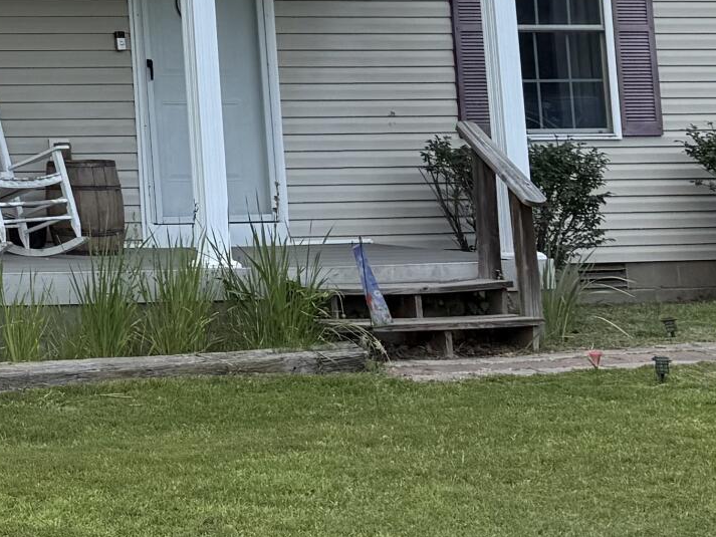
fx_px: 2089
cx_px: -484
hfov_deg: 16.8
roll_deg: +1.2
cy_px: -169
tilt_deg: +8.5
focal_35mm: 101
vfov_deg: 14.1
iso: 80
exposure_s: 1/4167
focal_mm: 6.76
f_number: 1.78
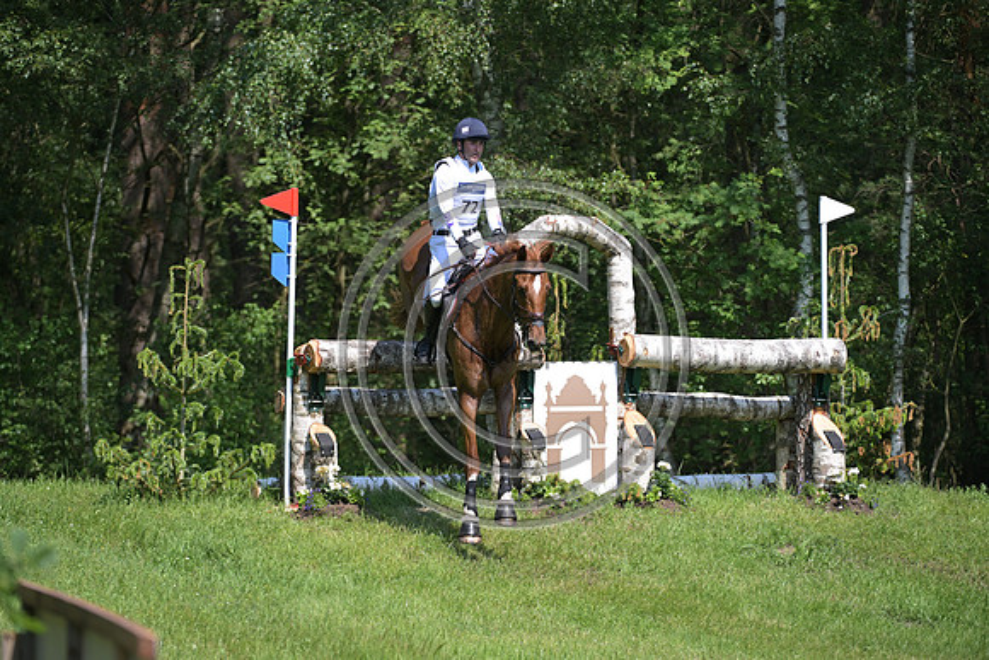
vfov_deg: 5.7
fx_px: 6595
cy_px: 330
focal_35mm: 240
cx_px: 494
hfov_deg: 8.6
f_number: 5
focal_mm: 240
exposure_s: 1/1250
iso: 320
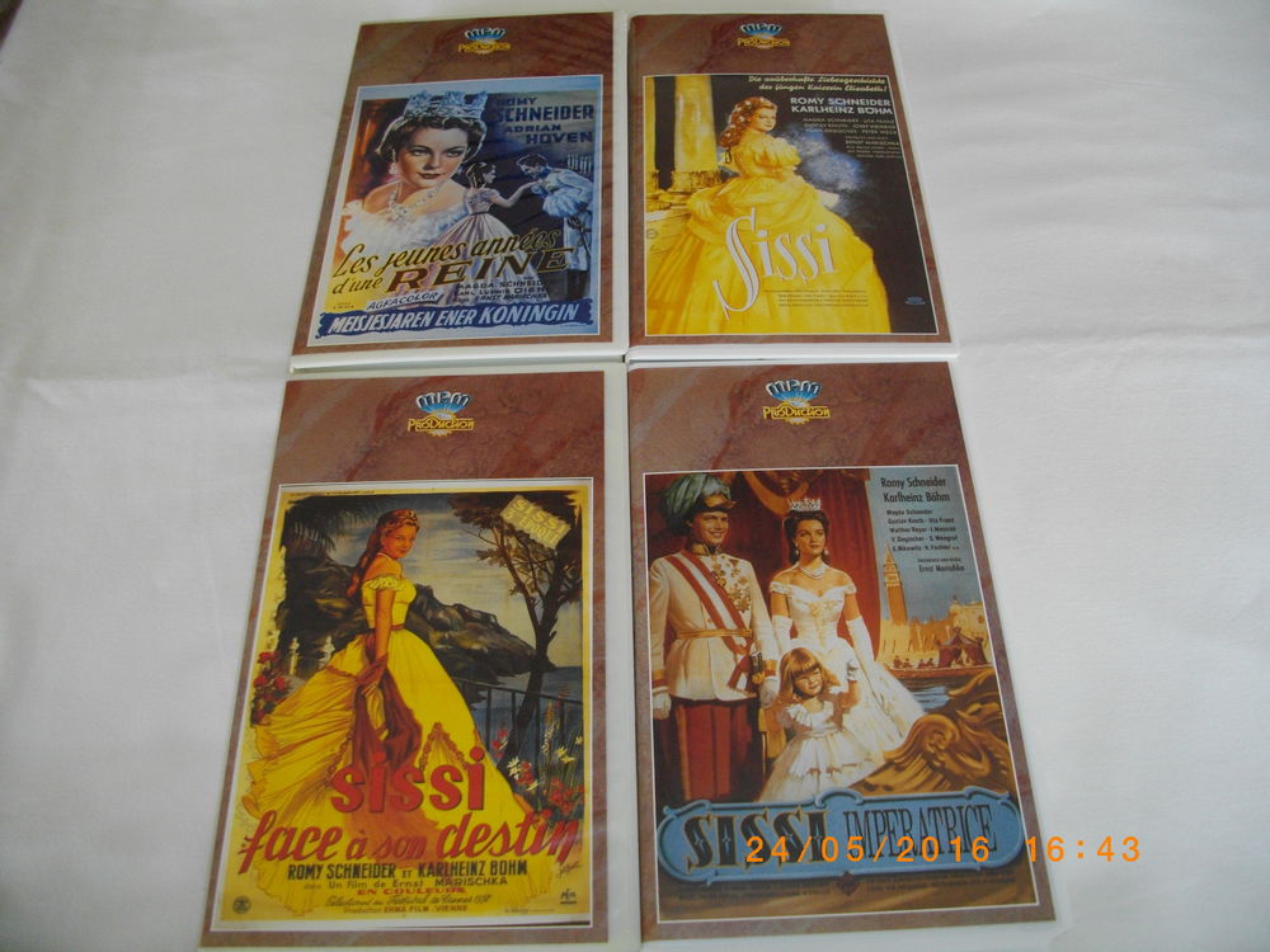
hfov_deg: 56.8
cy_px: 476
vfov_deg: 44.2
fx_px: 1174
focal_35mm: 32
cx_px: 635
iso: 166
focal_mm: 5.7
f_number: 2.9
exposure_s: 1/125
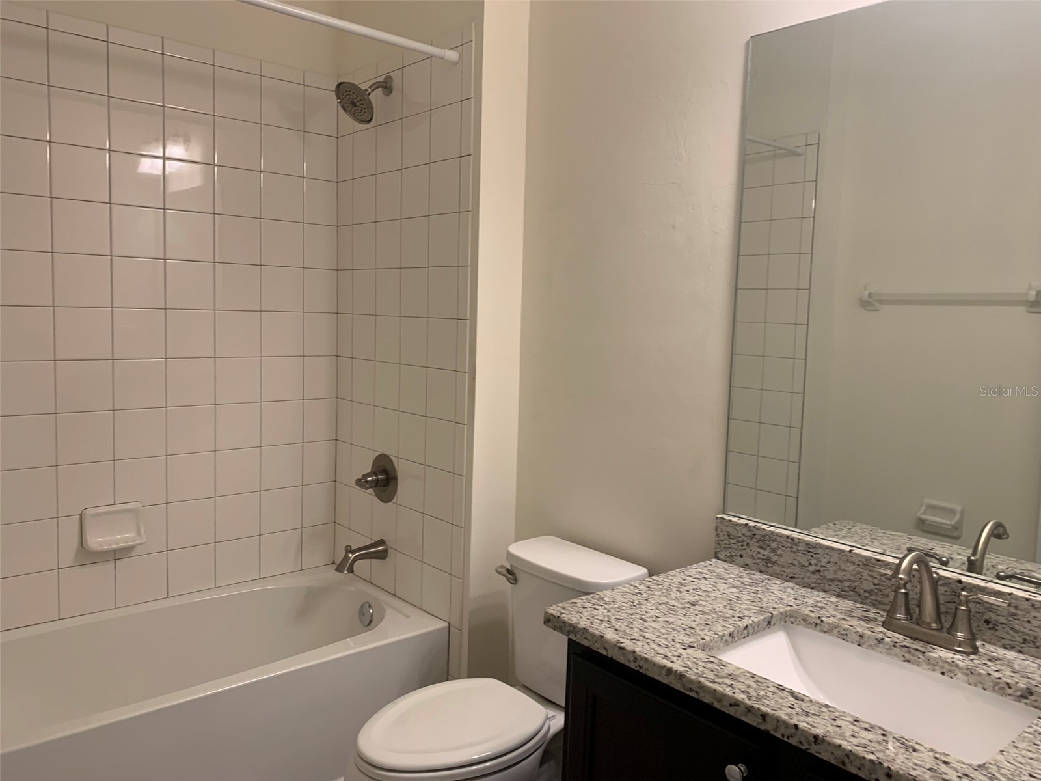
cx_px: 520
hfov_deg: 67.3
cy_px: 390
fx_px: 782
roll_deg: -1.6
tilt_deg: -4.1
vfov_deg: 53.1
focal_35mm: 26
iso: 50
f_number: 1.8
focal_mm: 4.25
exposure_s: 1/60
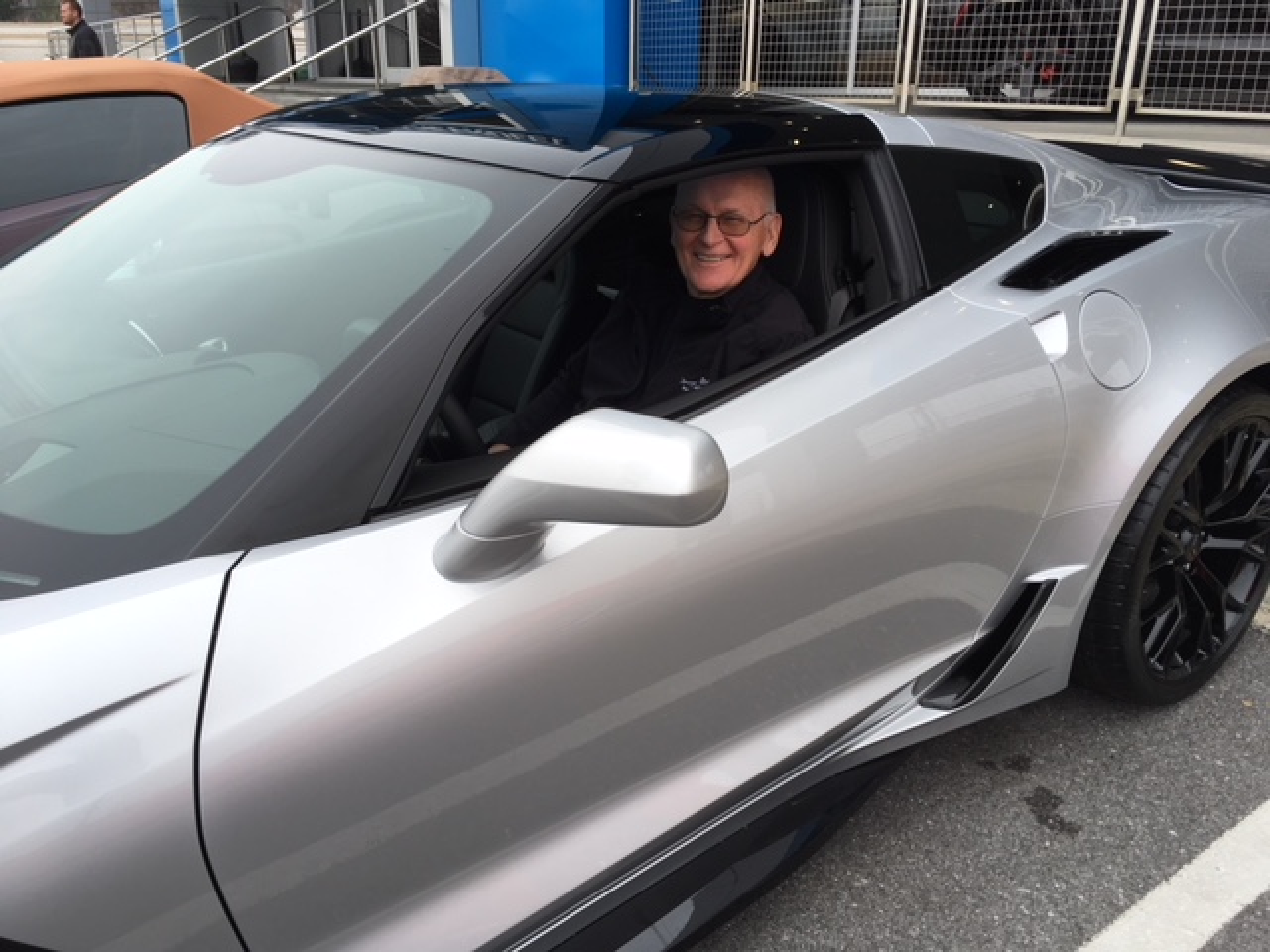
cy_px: 476
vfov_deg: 48.2
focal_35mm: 29
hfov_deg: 61.7
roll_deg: -0.9
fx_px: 1064
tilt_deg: -20.9
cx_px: 635
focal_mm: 4.15
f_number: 2.2
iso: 25
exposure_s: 1/150
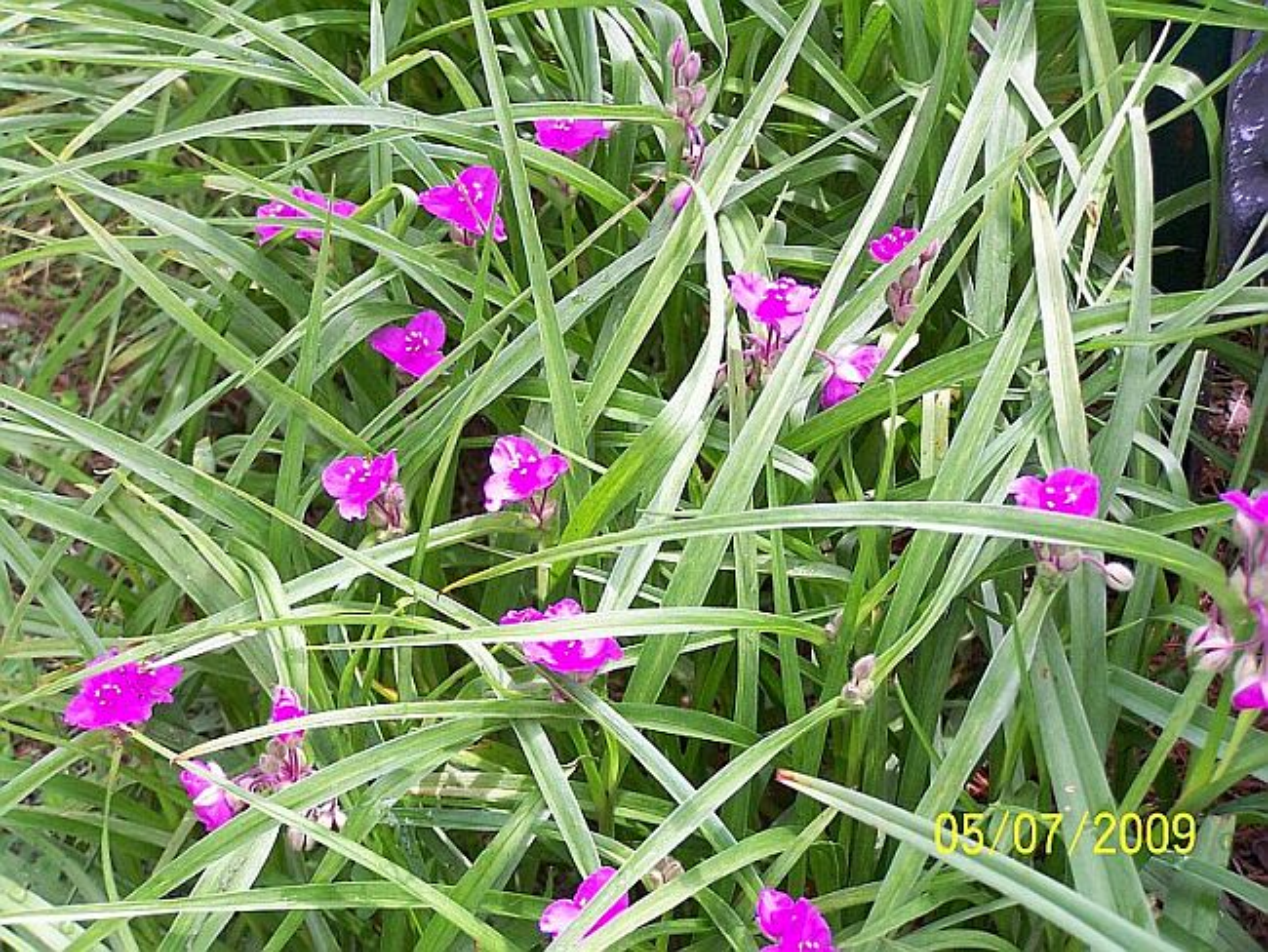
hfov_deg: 16.8
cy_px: 476
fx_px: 4287
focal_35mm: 117
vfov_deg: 12.7
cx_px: 634
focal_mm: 19.4
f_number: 3.2
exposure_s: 1/250
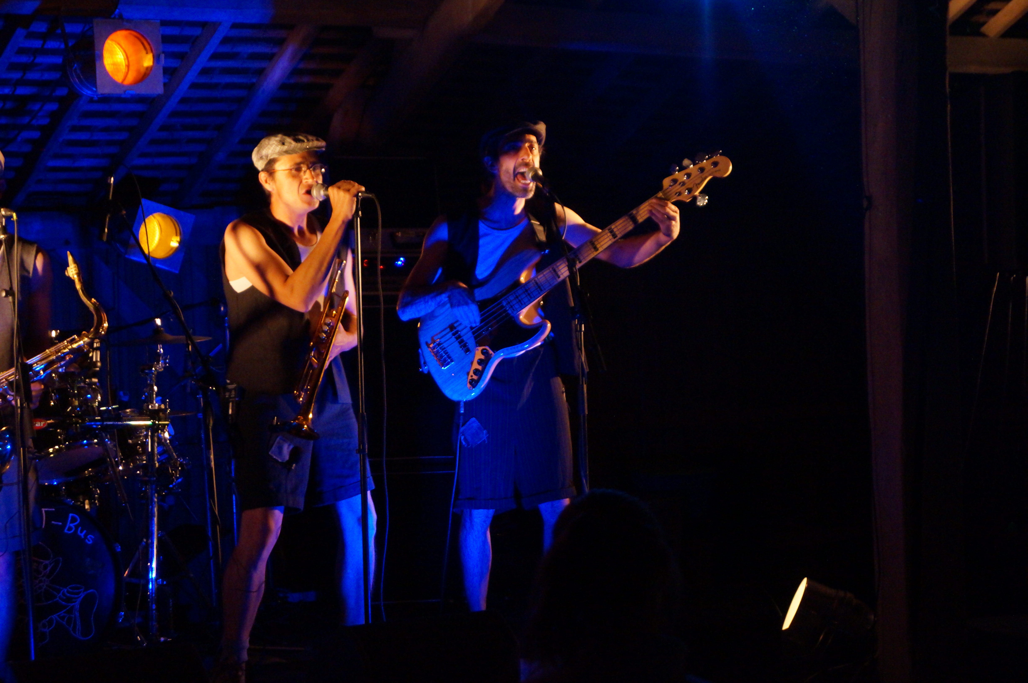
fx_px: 2353
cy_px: 342
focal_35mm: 82
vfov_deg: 16.5
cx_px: 514
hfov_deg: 24.6
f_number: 5.6
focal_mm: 55
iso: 3200
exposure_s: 1/100
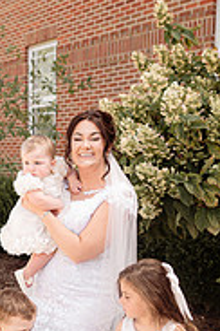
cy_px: 226
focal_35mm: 59
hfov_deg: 22.9
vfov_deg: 33.6
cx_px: 76
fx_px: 541
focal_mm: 24
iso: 125
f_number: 2.2
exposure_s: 1/640
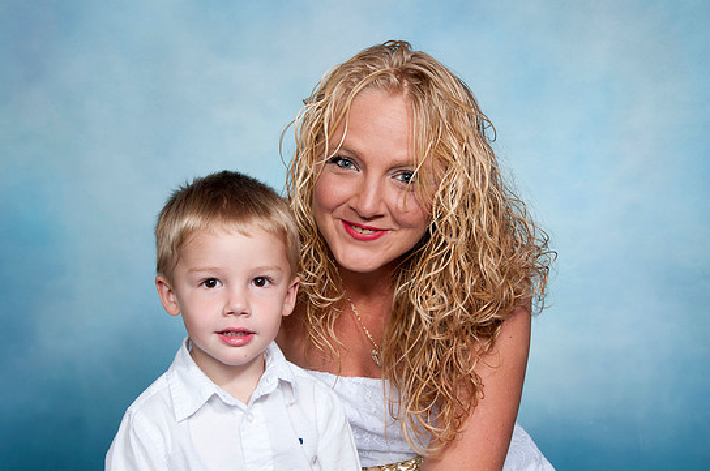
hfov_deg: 25.4
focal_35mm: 80
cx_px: 354
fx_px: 1575
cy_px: 230
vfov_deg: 17.0
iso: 100
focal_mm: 50
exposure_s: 1/60
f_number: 7.1
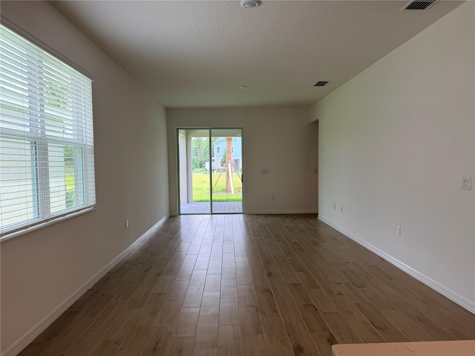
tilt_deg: -3.3
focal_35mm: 24
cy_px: 178
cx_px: 238
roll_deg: +0.8
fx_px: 329
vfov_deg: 56.8
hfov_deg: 71.6
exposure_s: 1/443
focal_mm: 6.76
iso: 100
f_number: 1.78
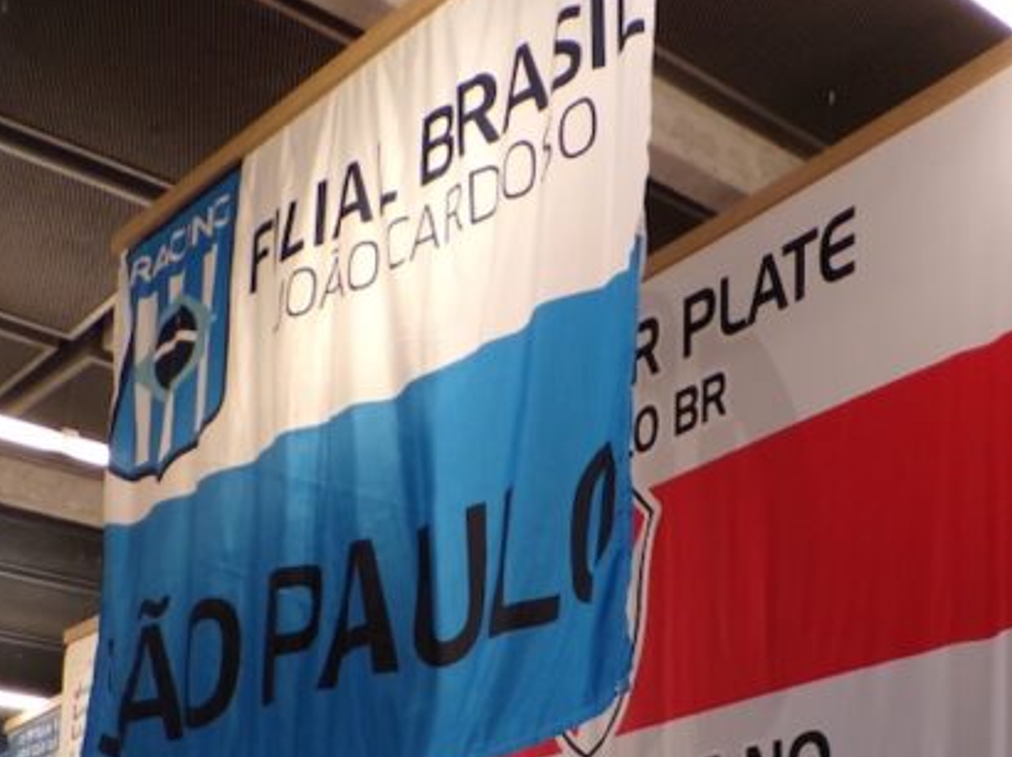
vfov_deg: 23.1
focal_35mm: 60
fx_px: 1753
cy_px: 816
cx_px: 852
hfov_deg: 31.1
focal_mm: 4.3
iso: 172
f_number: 3
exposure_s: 1/34
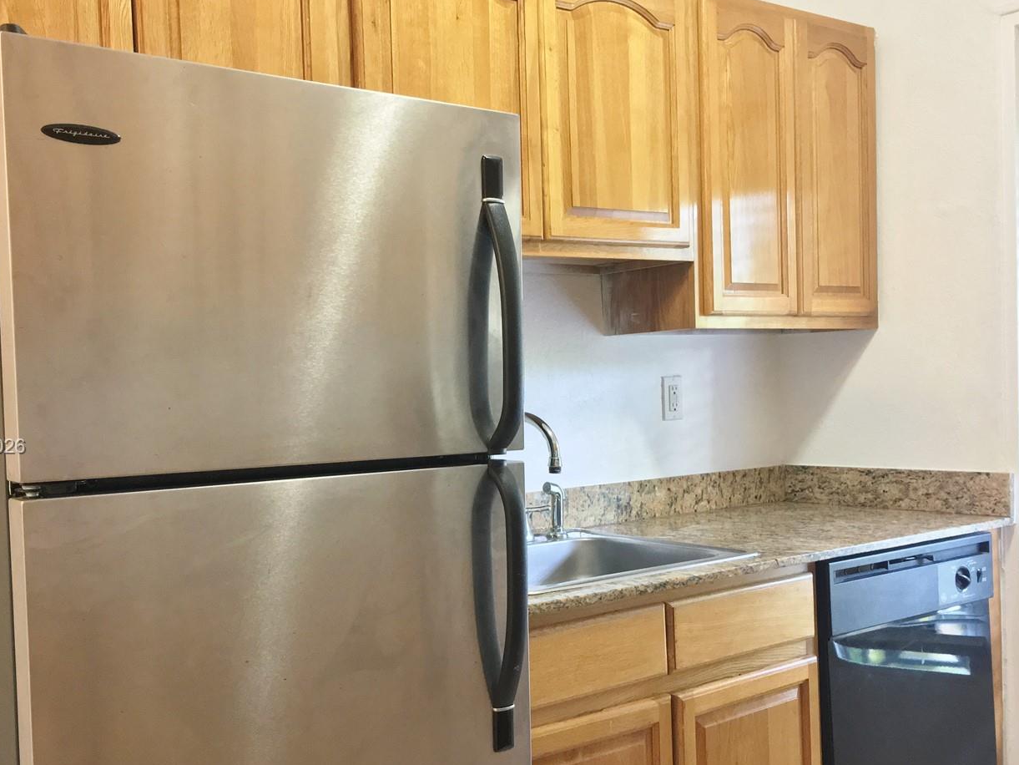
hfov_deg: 48.8
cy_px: 448
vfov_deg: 37.6
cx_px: 433
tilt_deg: -2.8
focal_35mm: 38
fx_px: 1119
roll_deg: +1.8
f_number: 2.2
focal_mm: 4.15
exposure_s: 1/24
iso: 200
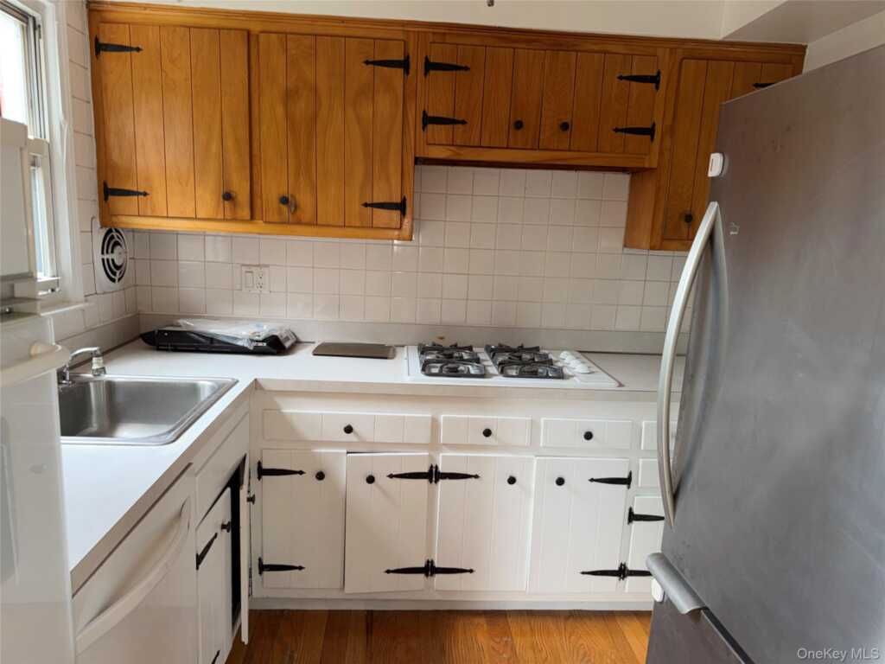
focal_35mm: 24
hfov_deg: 71.6
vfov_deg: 56.8
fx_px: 614
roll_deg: -2.2
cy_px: 332
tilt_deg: -11.6
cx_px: 442
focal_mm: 6.76
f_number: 1.78
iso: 50
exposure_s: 1/62
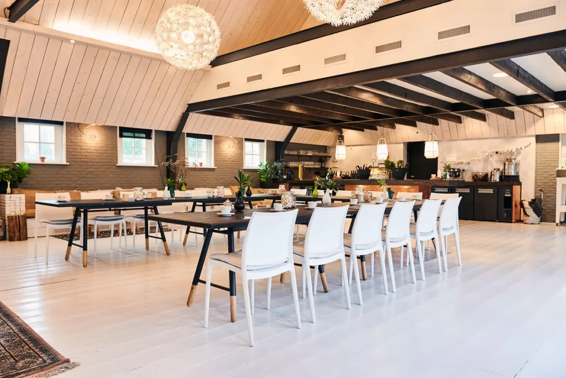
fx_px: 425
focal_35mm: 27
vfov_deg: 48.0
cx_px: 283
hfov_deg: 67.4
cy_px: 189
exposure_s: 1/4
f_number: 5.6
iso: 250
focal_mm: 27
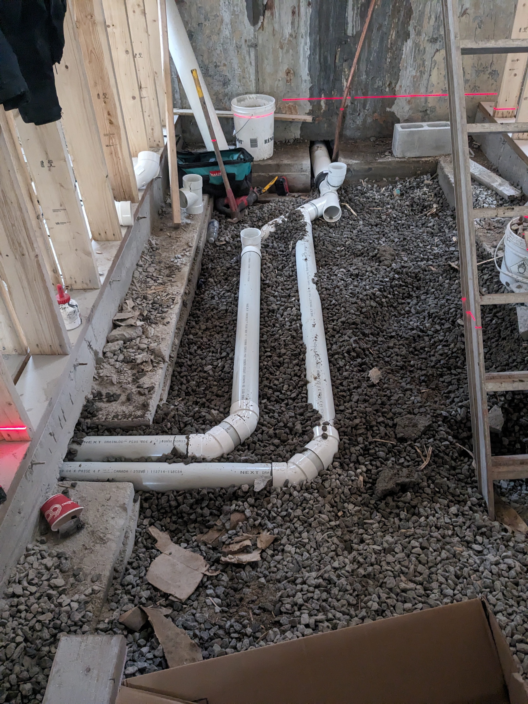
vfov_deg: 65.3
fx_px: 549
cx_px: 264
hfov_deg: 51.4
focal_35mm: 27
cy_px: 352
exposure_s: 1/24
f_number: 1.73
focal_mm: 4.38
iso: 681
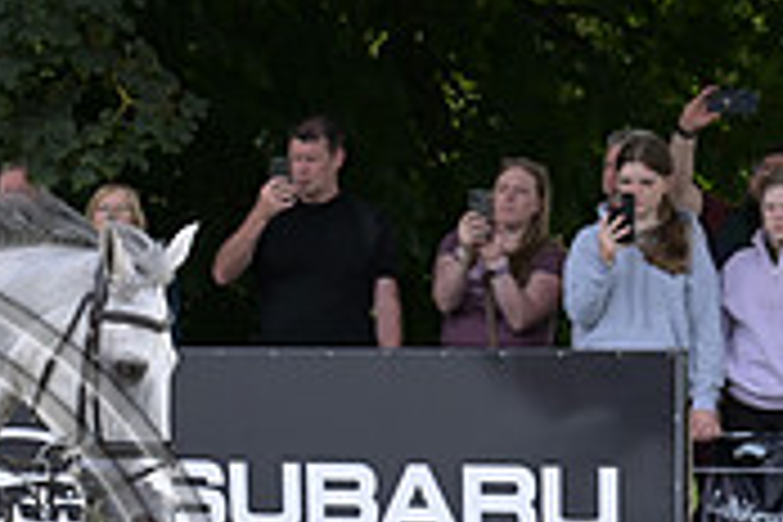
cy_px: 641
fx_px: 6742
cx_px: -270
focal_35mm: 310
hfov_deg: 6.6
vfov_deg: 4.4
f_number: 5.6
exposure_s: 1/1250
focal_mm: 93
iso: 1250
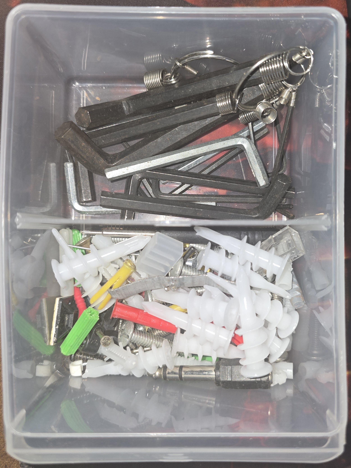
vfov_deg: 73.9
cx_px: 176
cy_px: 234
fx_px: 311
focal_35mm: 23
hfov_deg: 58.9
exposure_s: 1/36.9
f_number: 1.7
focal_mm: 6.3
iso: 100
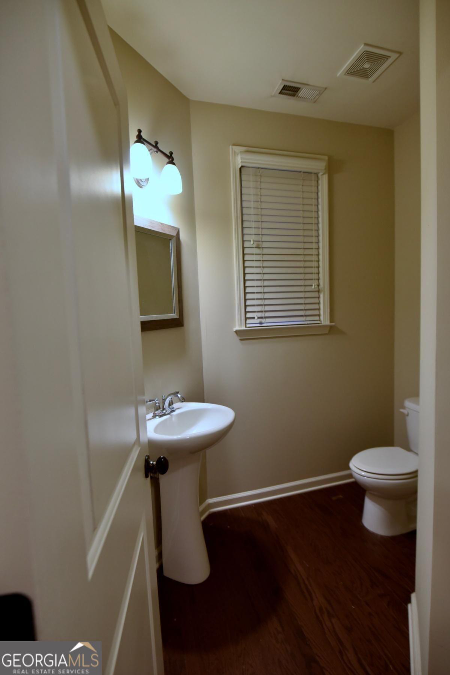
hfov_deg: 73.7
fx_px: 300
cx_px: 225
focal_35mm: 16
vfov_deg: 96.7
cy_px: 338
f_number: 4
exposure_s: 1/50
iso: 1250
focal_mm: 16
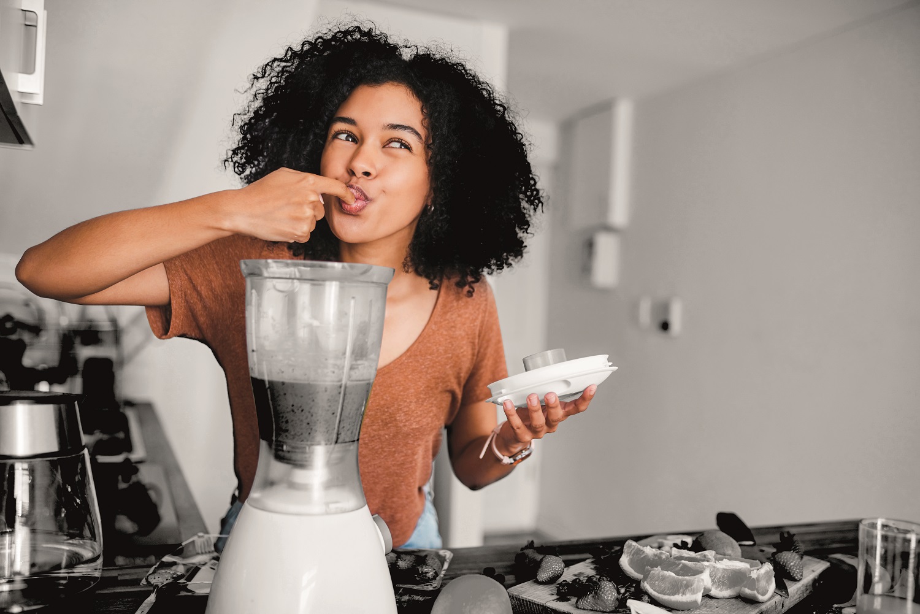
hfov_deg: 54.4
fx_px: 895
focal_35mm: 35
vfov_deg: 37.9
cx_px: 460
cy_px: 307
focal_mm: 35
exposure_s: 1/250
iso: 125
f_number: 2
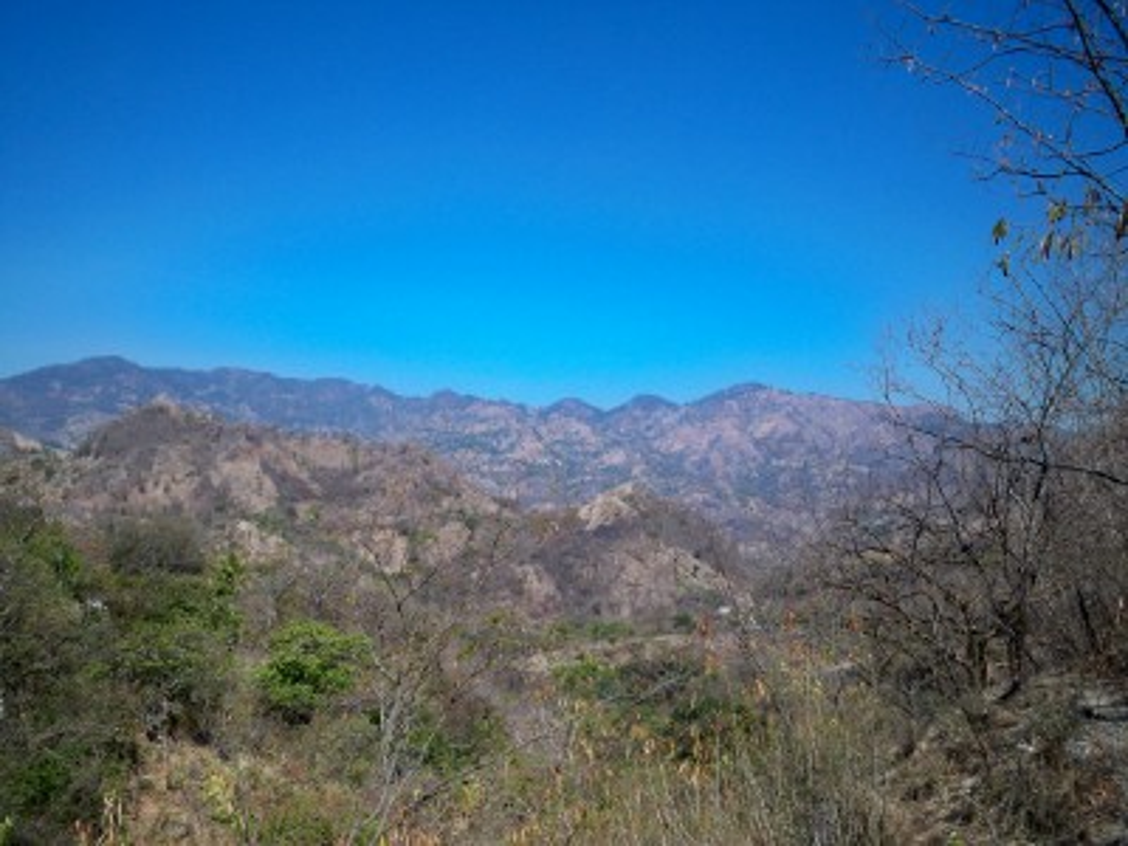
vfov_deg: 40.7
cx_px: 564
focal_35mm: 35
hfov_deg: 52.6
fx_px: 1141
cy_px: 423
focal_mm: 6.3
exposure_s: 1/500
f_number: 4.7
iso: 64
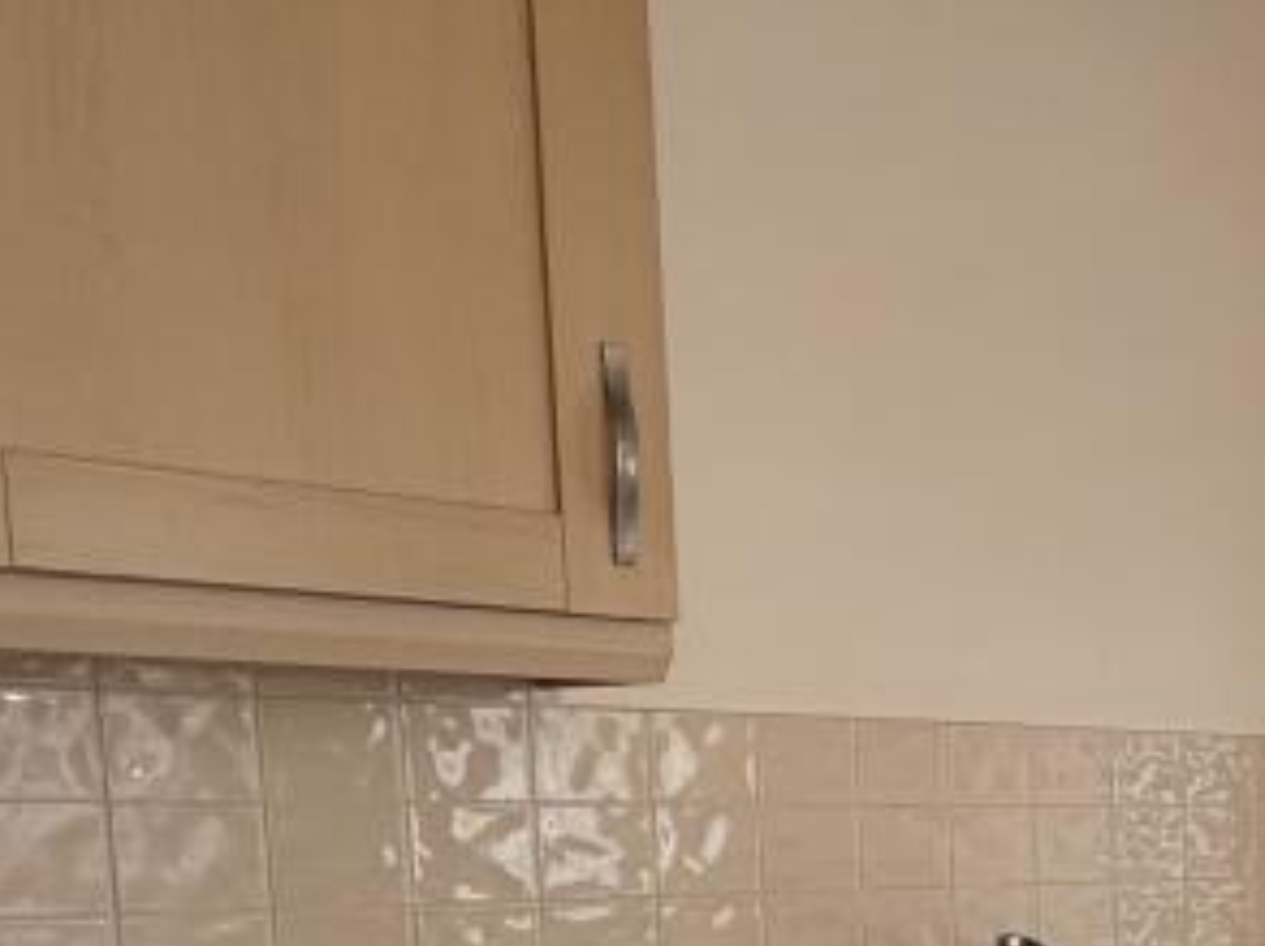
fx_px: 1788
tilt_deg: -6.1
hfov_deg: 25.1
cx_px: 2059
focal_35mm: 49
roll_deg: -0.6
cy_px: 959
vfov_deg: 27.8
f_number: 2.2
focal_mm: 2.22
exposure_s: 1/100
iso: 125
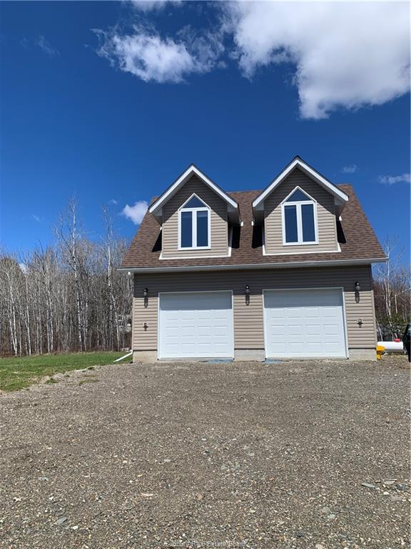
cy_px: 274
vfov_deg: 67.3
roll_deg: -0.5
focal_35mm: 26
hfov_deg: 53.1
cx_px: 206
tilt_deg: +14.1
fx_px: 412
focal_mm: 4.25
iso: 25
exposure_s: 1/3086
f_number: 1.8
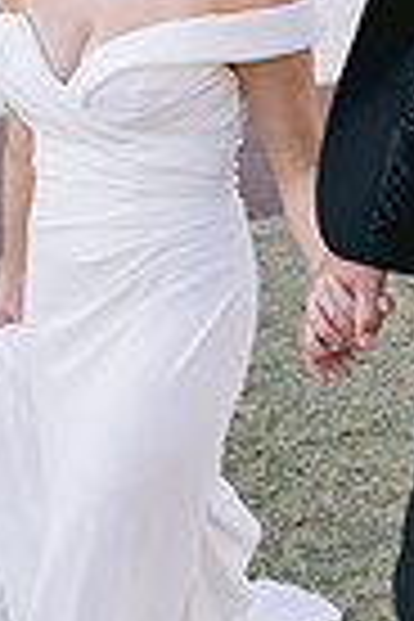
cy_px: 212
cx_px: 351
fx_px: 1966
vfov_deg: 17.9
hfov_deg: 12.0
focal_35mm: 114
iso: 200
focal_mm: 35
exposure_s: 1/800
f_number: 2.5
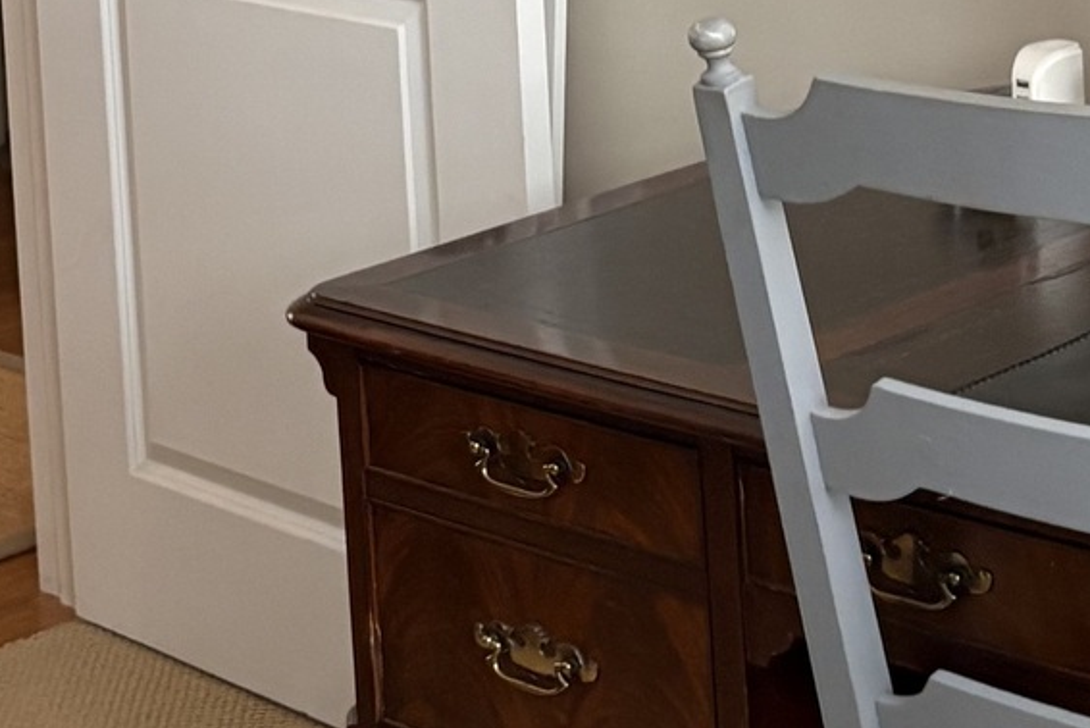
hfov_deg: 18.5
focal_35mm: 110
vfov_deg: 12.0
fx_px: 3332
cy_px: -289
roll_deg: +4.2
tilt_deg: -3.8
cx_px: 264
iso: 320
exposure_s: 1/60
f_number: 1.6
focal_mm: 5.96
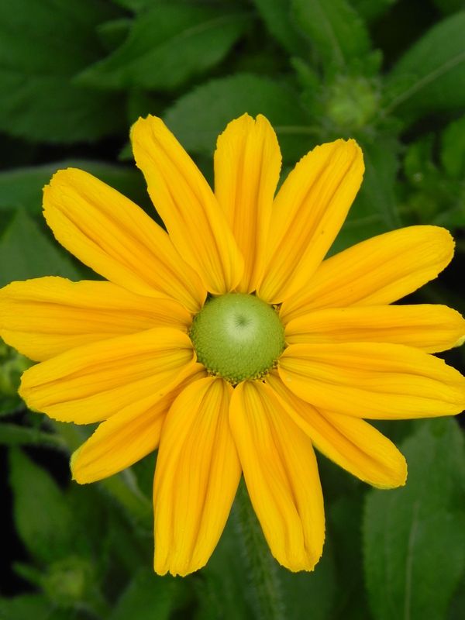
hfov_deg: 9.2
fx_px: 2902
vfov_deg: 12.2
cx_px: 232
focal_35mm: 162
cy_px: 310
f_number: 5
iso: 160
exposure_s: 1/640
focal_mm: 28.8
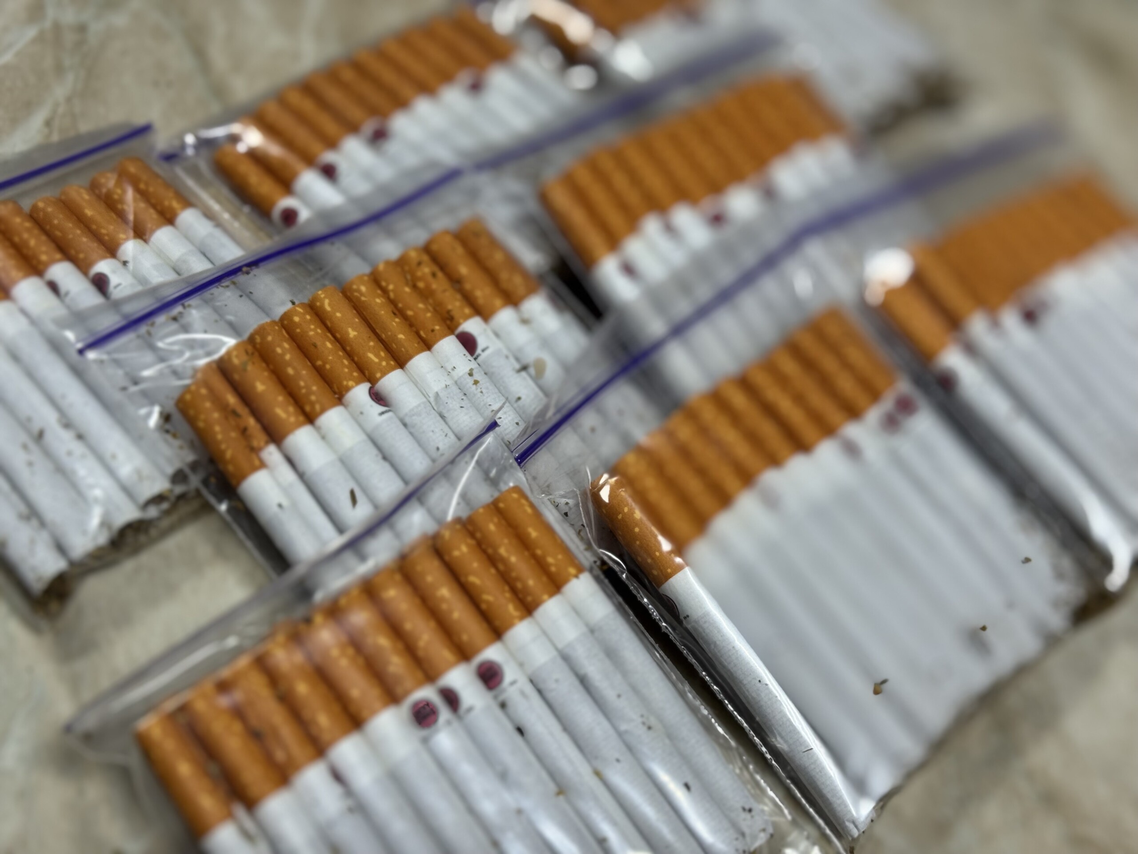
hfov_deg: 39.7
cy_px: 427
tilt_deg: -52.4
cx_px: 569
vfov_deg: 30.3
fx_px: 1578
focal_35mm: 48
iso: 80
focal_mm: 6.76
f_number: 1.78
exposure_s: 1/50
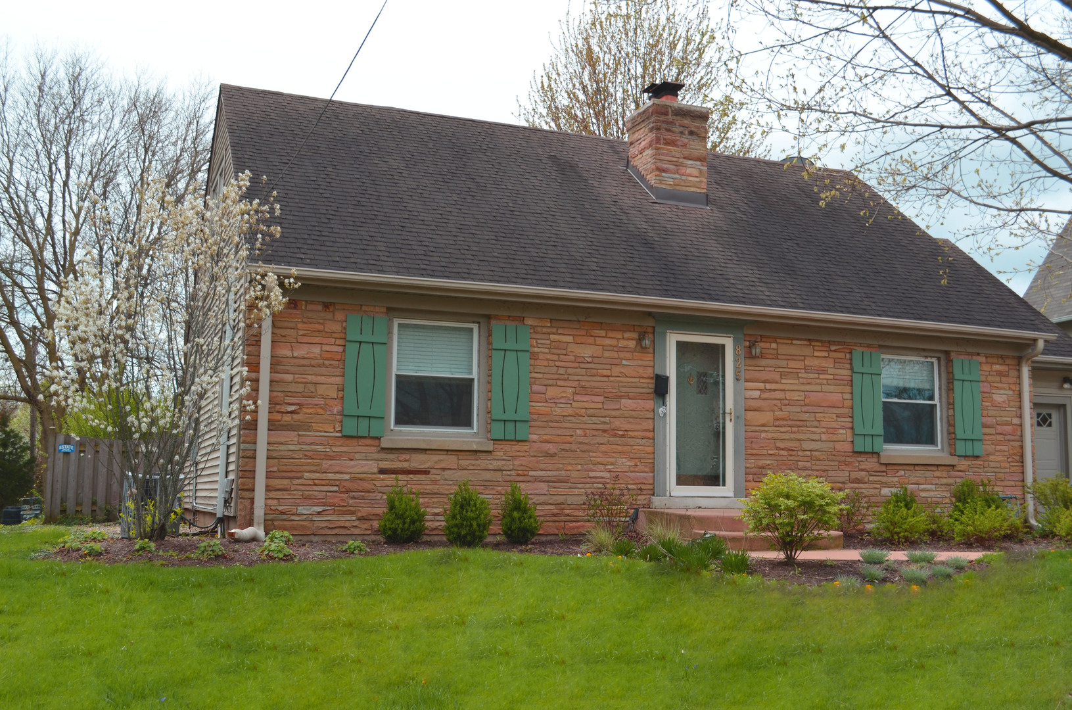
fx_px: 1070
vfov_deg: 36.7
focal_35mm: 36
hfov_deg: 53.2
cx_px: 536
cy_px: 355
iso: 110
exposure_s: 1/250
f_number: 8
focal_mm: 24
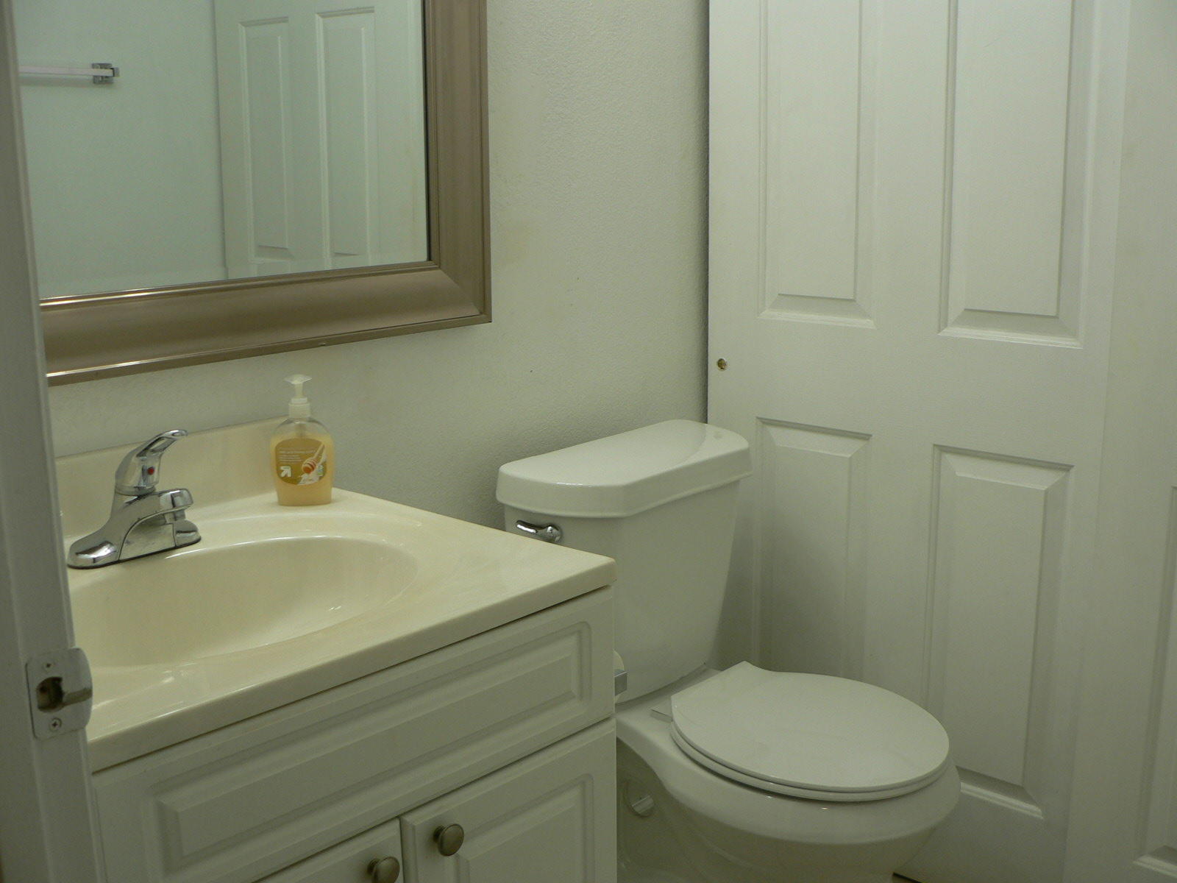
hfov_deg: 51.4
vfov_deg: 39.7
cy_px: 442
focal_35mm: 36
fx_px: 1224
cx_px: 588
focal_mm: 6
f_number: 2.8
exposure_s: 1/50
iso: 80
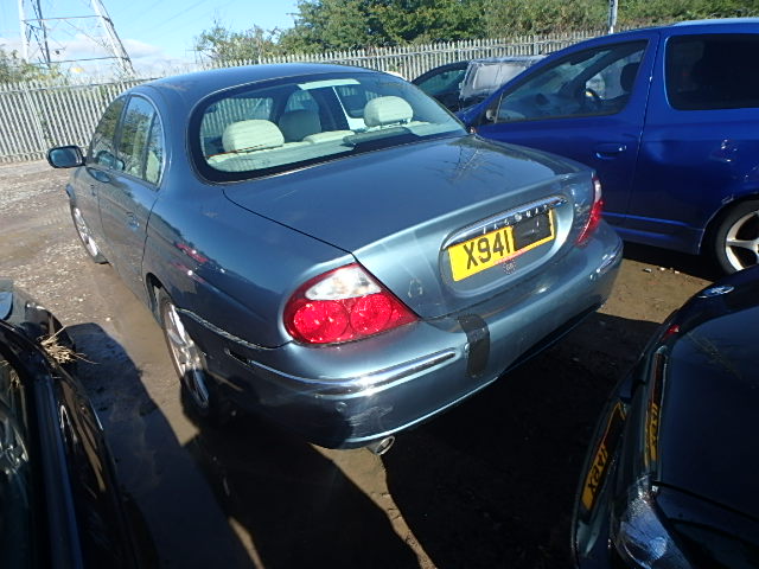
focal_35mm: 21
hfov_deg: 79.0
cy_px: 284
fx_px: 460
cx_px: 380
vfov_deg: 63.4
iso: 125
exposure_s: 1/800
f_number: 3.5
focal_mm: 3.7
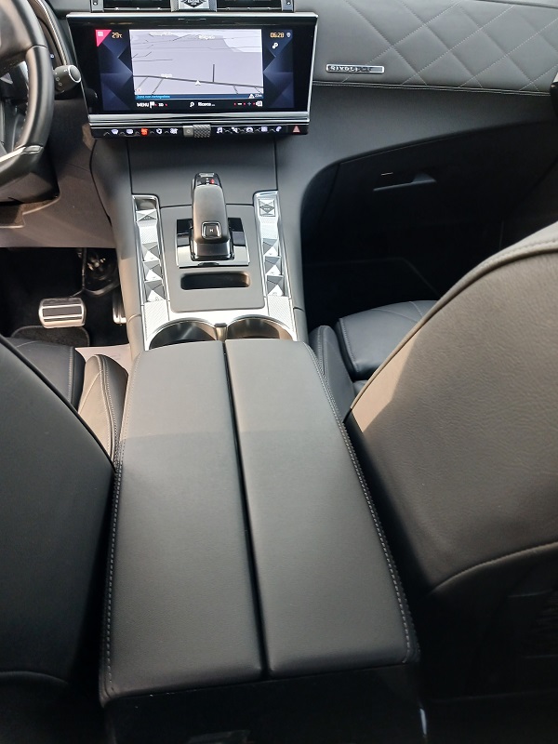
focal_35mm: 27
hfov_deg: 51.4
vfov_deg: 65.3
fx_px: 580
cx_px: 279
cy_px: 372
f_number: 1.8
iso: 160
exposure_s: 1/50
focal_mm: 3.98
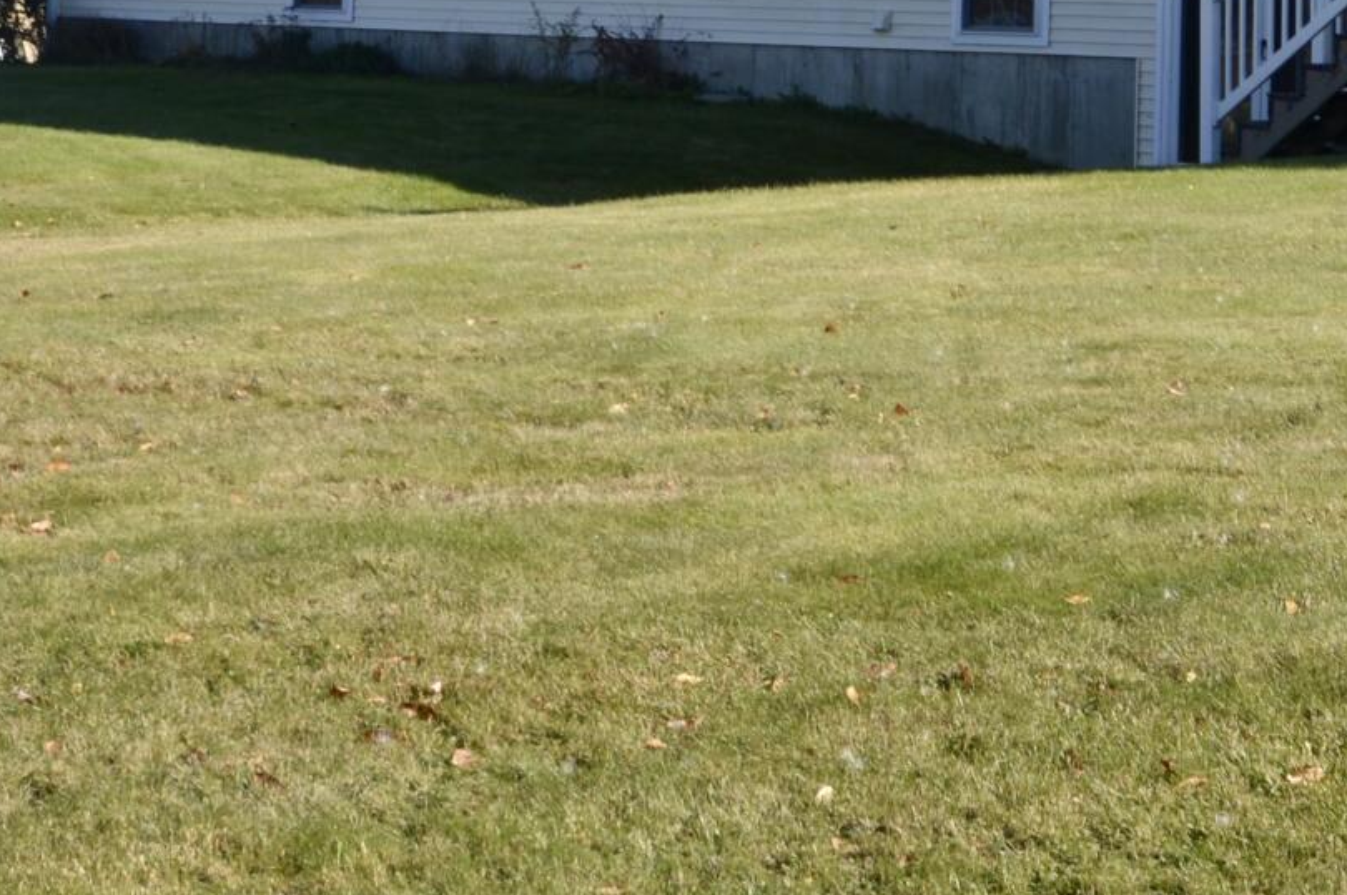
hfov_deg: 20.3
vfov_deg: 13.3
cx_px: 996
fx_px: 3737
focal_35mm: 100
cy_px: -175
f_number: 8
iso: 100
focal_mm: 18
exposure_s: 1/200
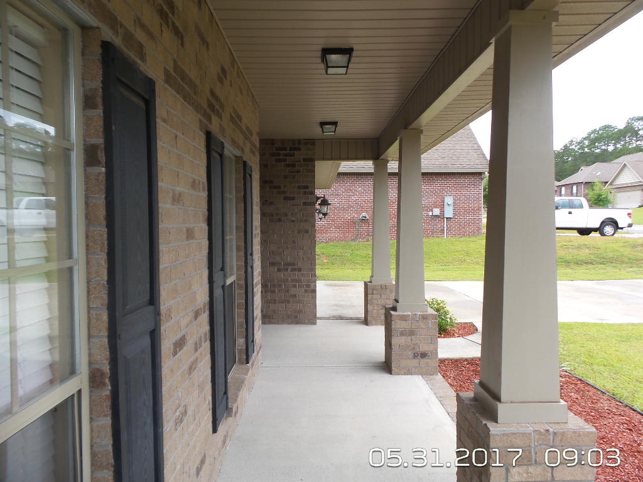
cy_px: 241
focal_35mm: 23
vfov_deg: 58.9
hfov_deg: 73.9
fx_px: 427
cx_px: 322
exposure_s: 1/160
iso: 100
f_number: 3.5
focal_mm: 4.1
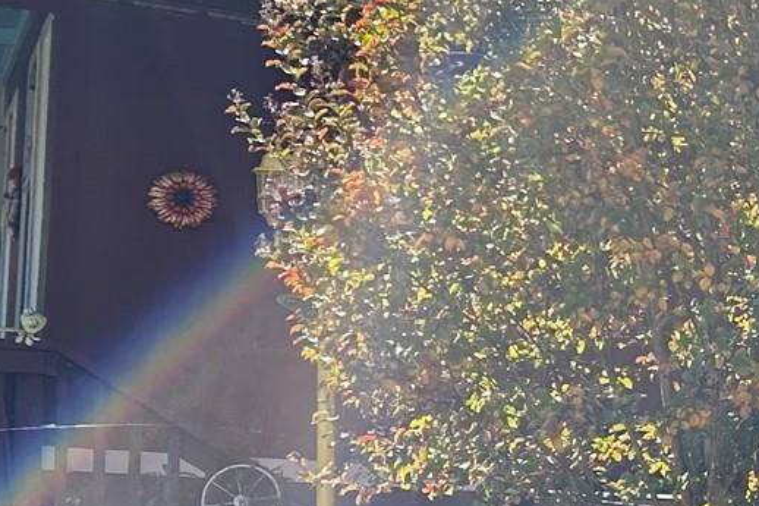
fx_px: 2255
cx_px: 1351
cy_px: 491
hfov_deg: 16.2
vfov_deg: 12.7
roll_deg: -1.1
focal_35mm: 107
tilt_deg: +3.7
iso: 50
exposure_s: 1/803
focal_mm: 5.7
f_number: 1.5
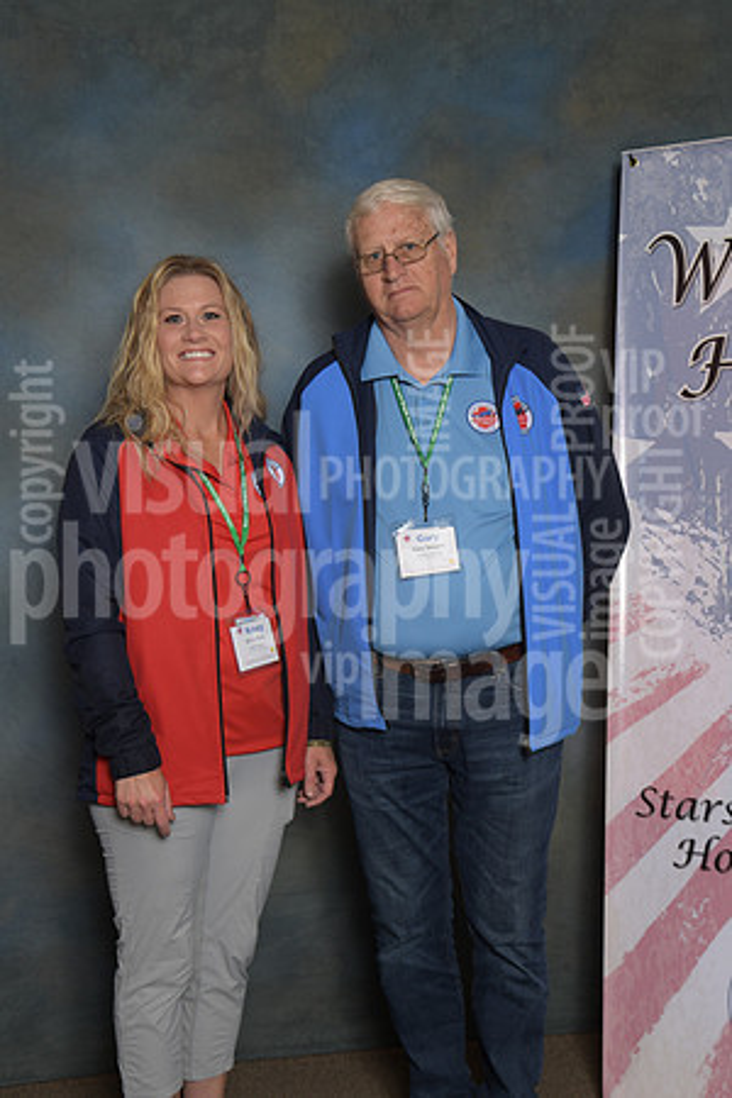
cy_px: 549
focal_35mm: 52
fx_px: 1586
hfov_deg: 26.0
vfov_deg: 38.2
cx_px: 366
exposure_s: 1/160
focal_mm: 52
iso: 640
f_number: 10
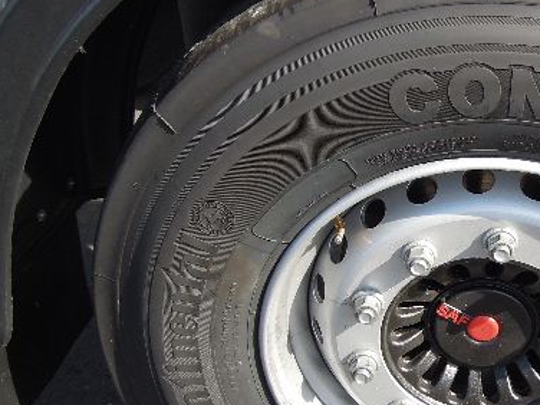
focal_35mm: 51
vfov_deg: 28.6
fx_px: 796
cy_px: 187
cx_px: 445
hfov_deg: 36.0
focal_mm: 4.3
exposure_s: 1/800
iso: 160
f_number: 2.8
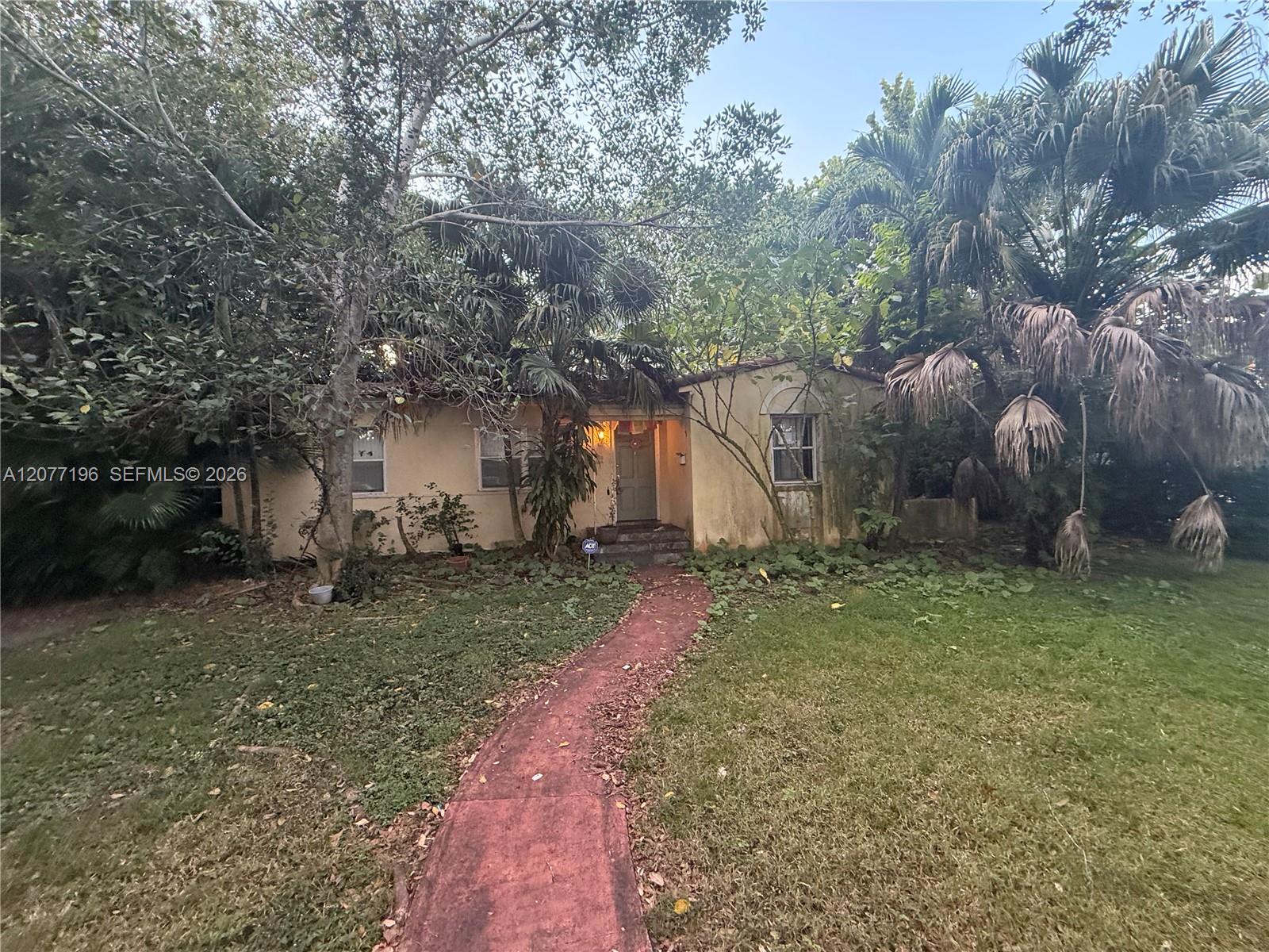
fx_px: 513
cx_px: 634
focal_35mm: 14
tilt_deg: -1.3
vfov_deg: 85.7
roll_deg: +1.9
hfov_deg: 102.1
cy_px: 476
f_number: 2.2
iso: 320
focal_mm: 2.22
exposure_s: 1/67
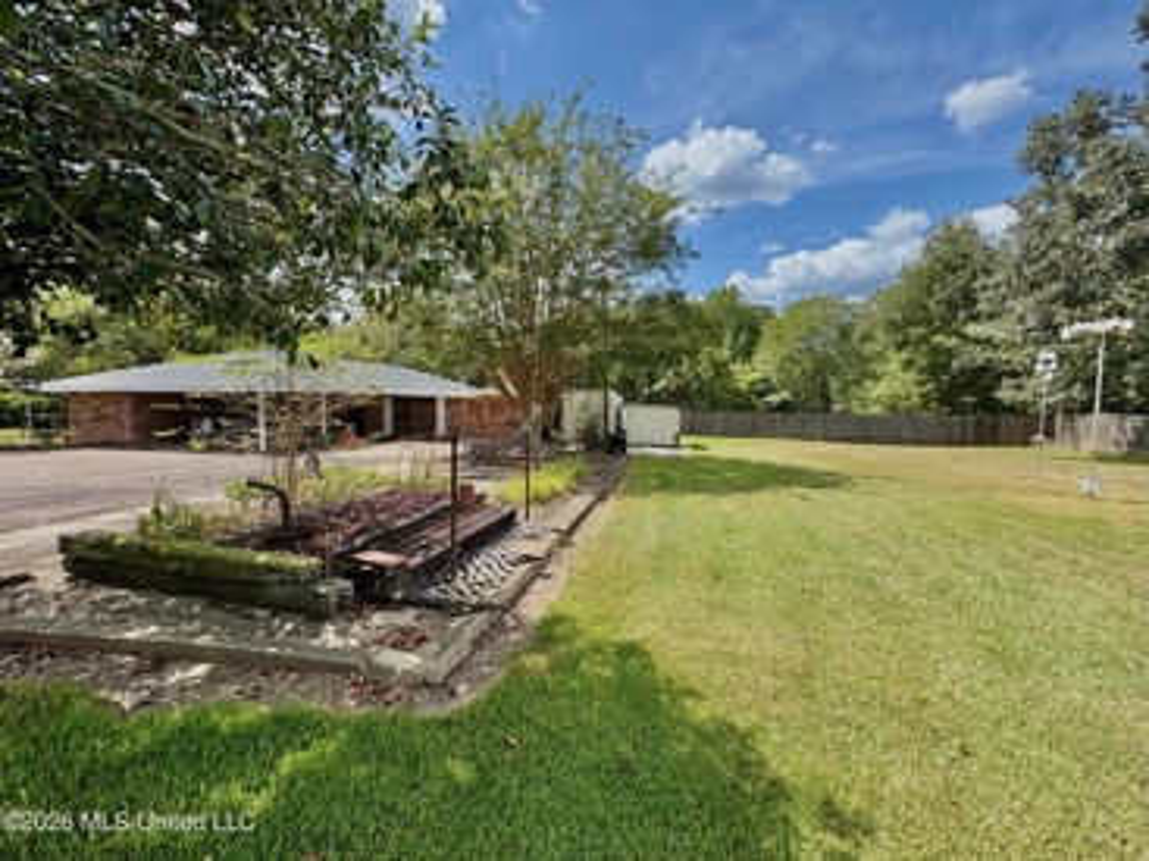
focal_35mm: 14
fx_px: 465
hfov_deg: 102.1
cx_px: 574
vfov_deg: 85.6
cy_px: 430
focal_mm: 2.22
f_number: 2.2
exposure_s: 1/1143
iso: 64
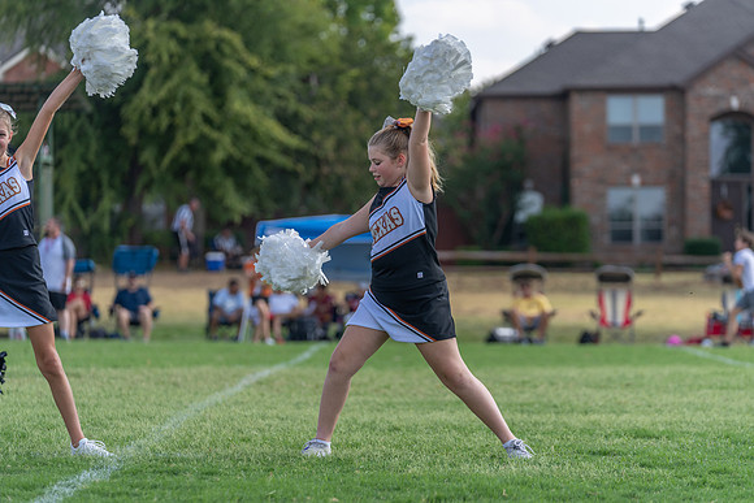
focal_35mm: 161
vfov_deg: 8.5
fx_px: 3373
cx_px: 377
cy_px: 252
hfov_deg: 12.8
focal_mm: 161
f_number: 3.5
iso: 125
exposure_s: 1/1000
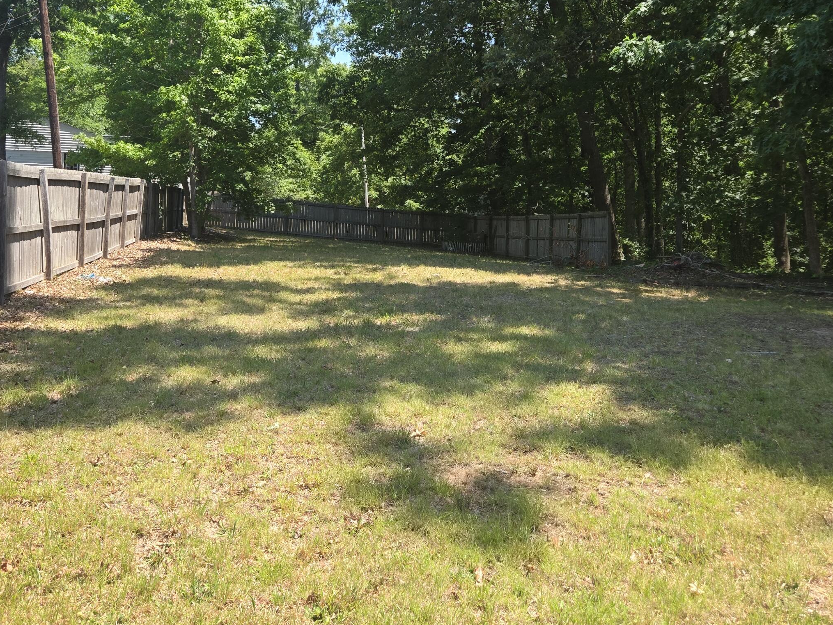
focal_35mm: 34
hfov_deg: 53.9
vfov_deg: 41.1
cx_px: 377
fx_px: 818
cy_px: 189
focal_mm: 5.4
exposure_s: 1/1819
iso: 80
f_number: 1.8
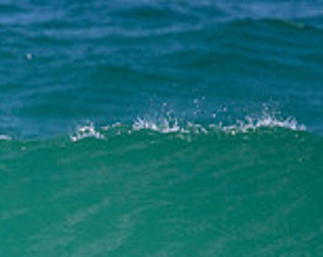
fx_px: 27258
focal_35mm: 2855
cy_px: 323
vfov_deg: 0.5
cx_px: -209
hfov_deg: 0.7
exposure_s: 1/1600
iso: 1100
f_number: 11
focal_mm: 800
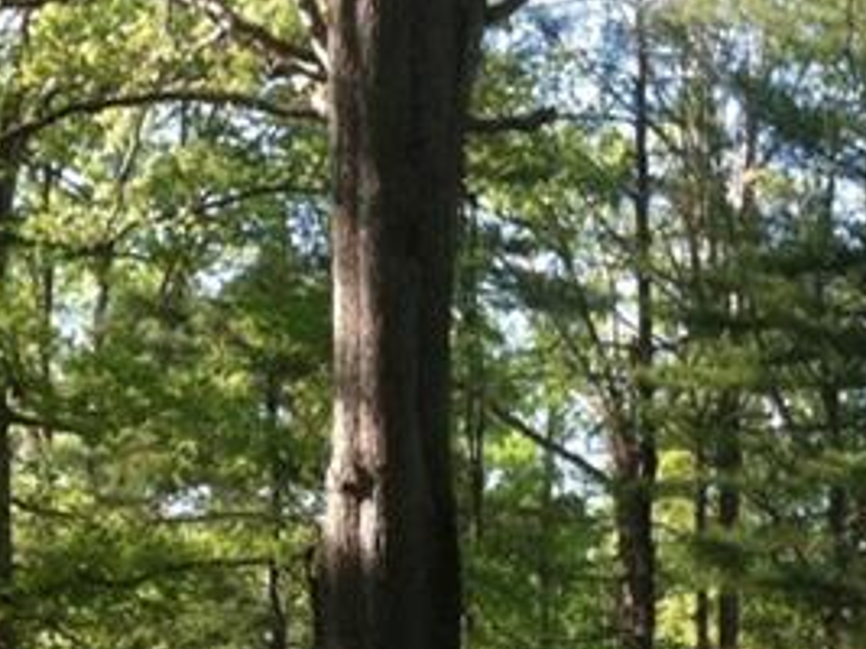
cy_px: 743
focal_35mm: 134
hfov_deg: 14.7
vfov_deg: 10.9
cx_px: 379
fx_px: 3351
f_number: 2.8
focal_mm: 3.85
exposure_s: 1/240
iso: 80
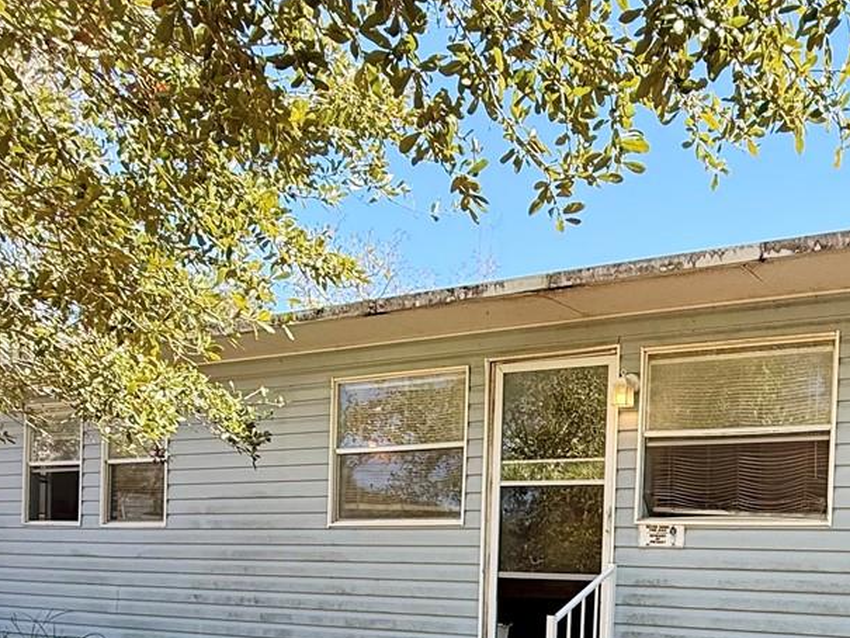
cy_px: 601
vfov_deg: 35.8
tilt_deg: -1.5
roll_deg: -0.7
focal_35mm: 37
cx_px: 705
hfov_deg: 46.9
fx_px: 909
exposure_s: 1/301
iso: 64
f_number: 2.2
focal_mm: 2.22
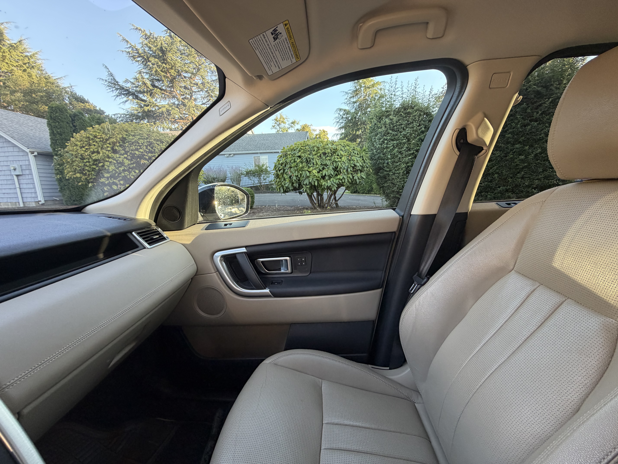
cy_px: 232
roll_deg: +2.2
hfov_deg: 102.1
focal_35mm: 14
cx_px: 309
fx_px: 250
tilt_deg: -10.4
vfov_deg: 85.7
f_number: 2.2
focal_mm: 2.22
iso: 160
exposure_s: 1/121
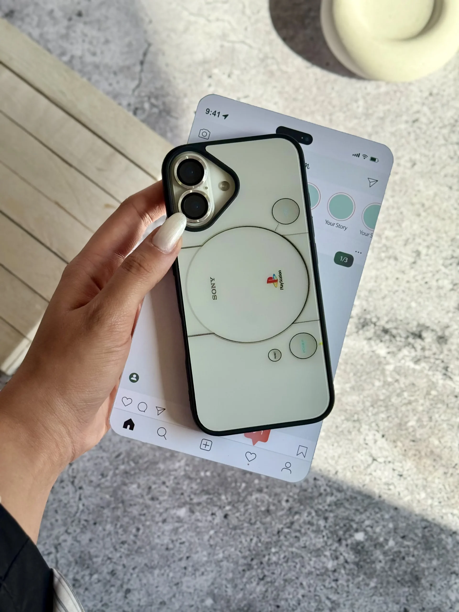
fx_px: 849
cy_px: 306
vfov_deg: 39.7
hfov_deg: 30.3
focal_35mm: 48
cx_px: 230
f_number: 1.78
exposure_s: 1/1513
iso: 80
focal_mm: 6.76
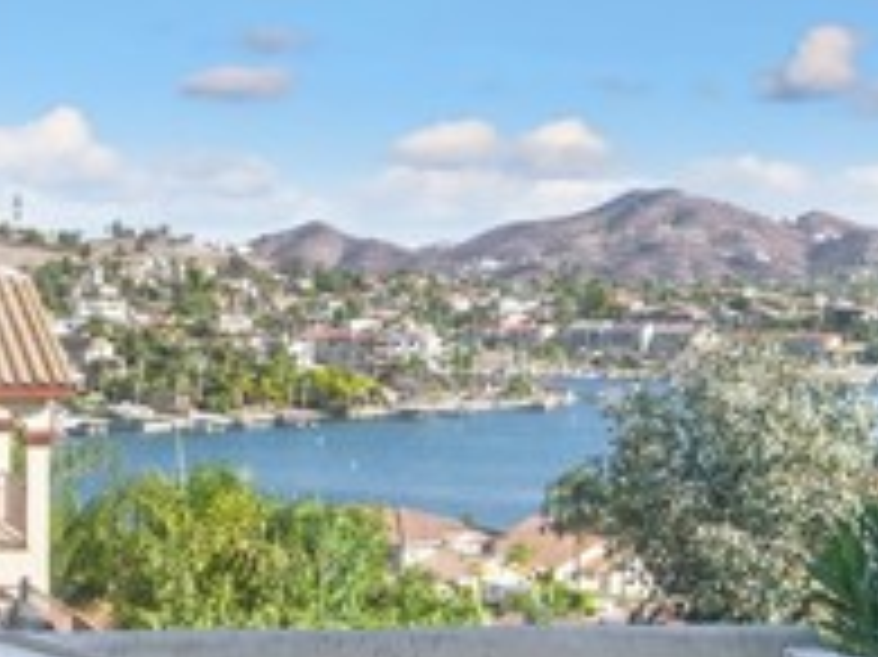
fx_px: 2560
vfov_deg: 14.6
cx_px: 27
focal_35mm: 101
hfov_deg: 19.0
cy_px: 295
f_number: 8
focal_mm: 32
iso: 64
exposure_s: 1/100
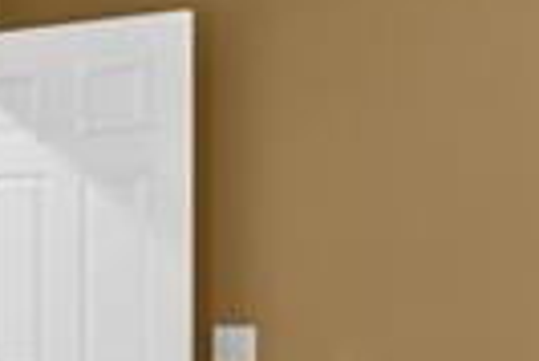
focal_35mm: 123
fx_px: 1844
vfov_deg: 11.1
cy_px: 357
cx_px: -417
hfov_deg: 14.7
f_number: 8
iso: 1600
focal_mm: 16
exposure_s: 1
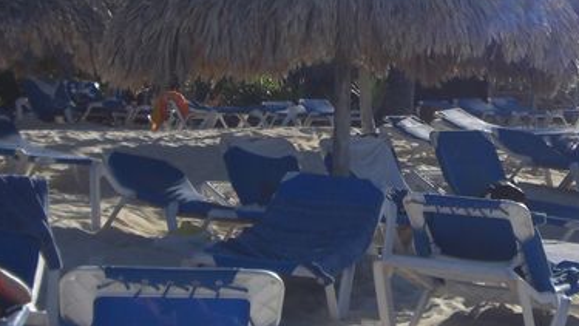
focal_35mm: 113
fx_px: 1735
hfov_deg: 18.8
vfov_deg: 10.6
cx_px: 460
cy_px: -17
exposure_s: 1/200
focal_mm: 6.2
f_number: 8
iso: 64
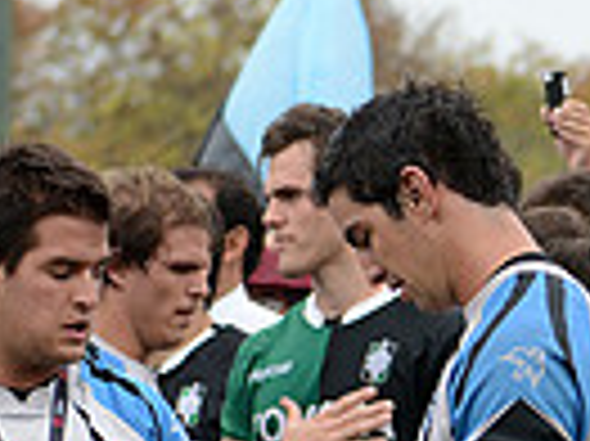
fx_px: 5075
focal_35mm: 298
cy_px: 799
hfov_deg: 6.5
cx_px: 968
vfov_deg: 4.9
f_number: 2.8
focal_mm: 70
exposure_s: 1/800
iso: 500
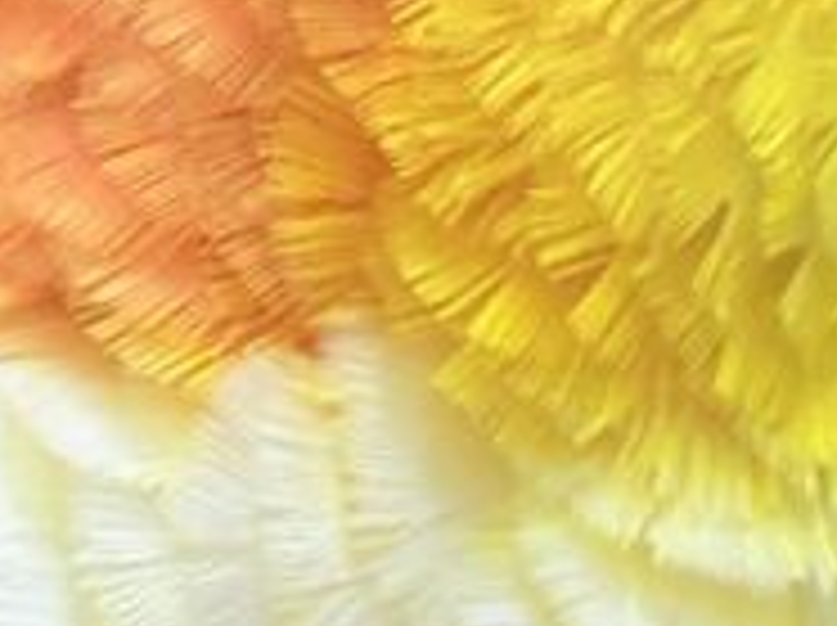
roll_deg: -0.4
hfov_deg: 5.9
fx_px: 8114
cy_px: 919
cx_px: 356
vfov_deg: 4.4
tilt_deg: +0.5
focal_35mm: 336
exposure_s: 1/83
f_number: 1.6
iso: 50
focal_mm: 5.96
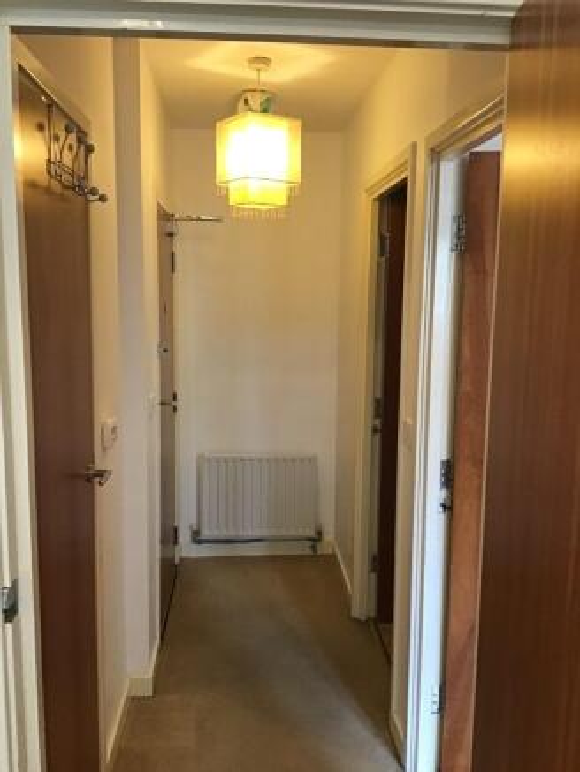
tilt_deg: -8.1
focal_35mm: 31
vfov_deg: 58.3
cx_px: 290
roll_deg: -0.1
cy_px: 386
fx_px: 692
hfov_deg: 45.5
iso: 200
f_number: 2.4
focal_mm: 3.3
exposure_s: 1/33
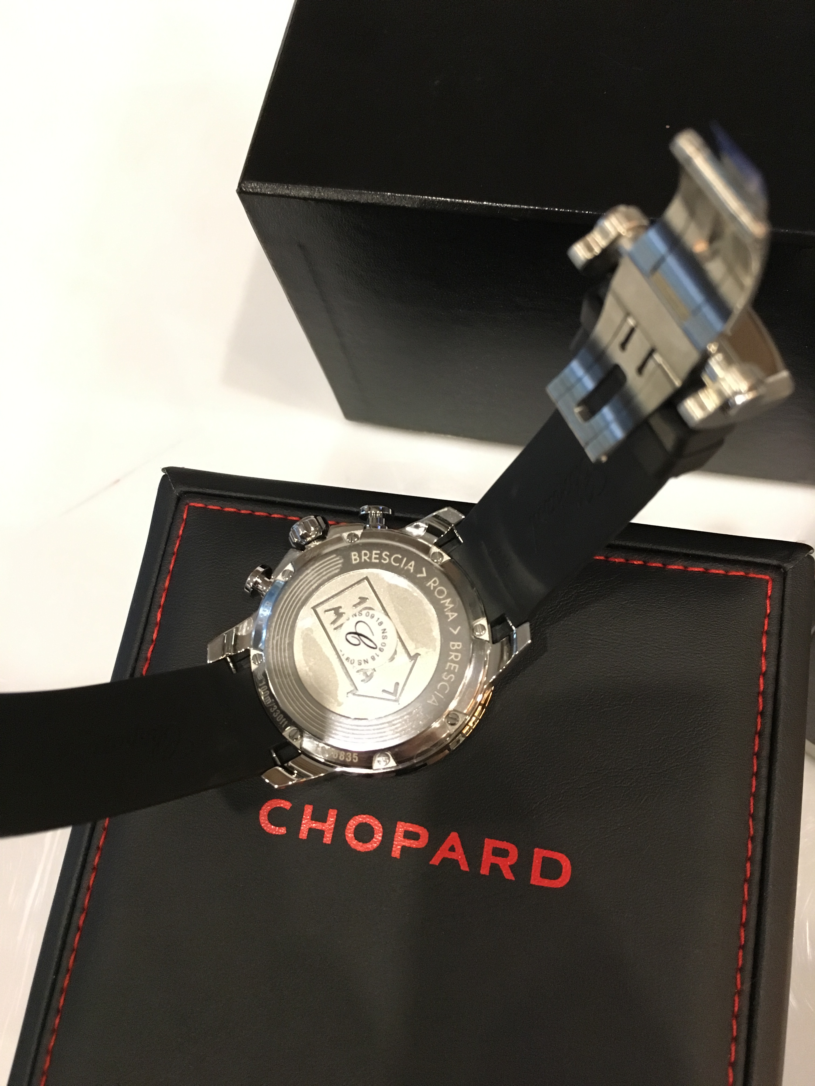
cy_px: 543
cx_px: 408
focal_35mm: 29
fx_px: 910
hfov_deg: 48.2
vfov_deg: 61.7
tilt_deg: -71.3
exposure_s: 1/17
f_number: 2.2
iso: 320
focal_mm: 4.15
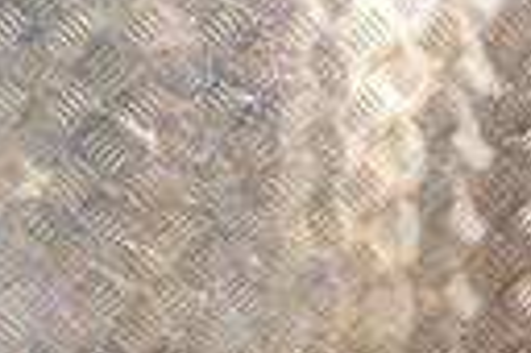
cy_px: 743
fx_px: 2902
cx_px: -191
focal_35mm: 197
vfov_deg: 6.7
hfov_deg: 10.2
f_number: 9
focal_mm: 28
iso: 800
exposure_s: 1/200
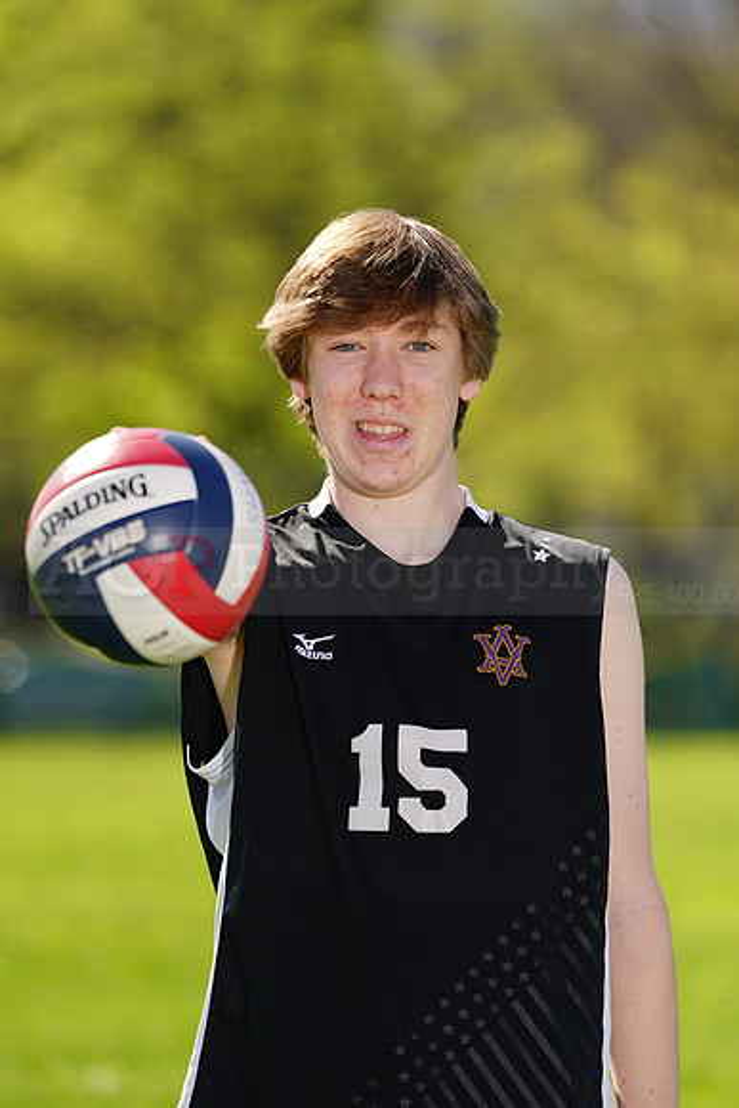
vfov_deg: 5.9
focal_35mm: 352
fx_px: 10831
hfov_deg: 3.9
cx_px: 370
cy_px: 554
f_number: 6.3
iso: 64
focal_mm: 352
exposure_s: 1/200
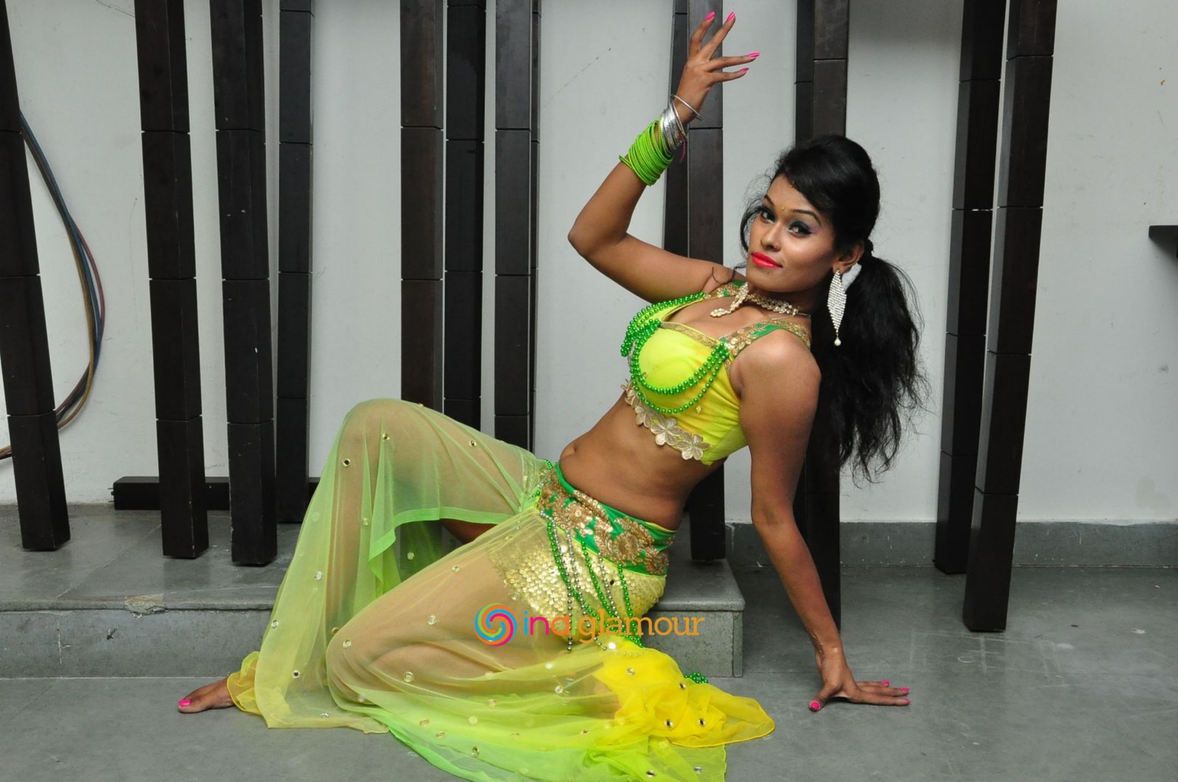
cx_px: 589
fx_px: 1226
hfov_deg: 51.3
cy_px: 391
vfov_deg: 35.4
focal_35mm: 38
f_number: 10
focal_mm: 25
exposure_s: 1/125
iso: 1600
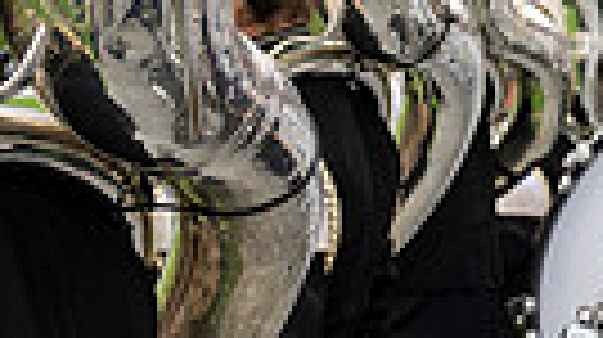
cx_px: 1246
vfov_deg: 11.1
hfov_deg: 15.3
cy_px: 97
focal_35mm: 109
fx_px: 1741
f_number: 2.8
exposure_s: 1/500
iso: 160
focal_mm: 24
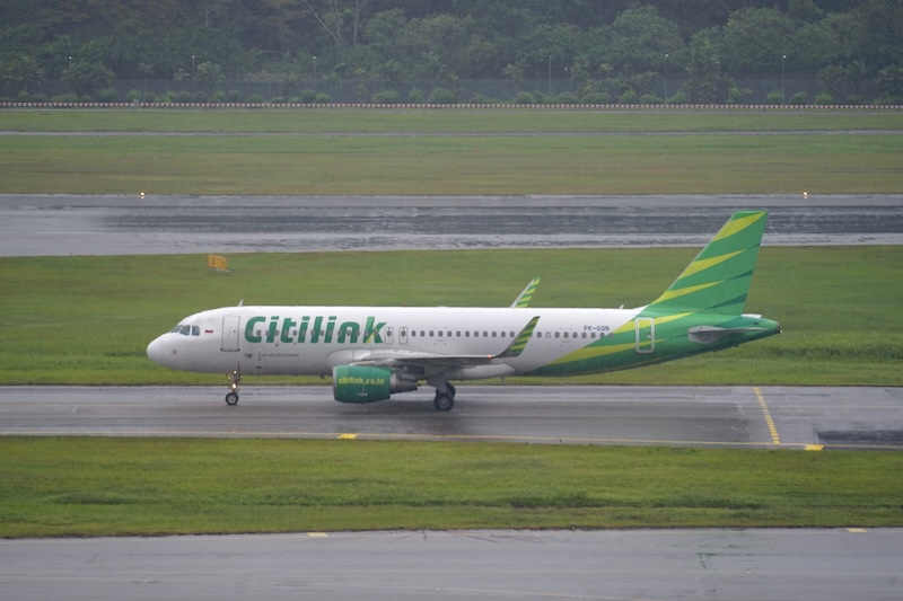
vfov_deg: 4.6
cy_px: 300
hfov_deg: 6.9
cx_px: 452
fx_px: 7523
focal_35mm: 300
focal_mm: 300
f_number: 5.6
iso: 250
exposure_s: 1/200
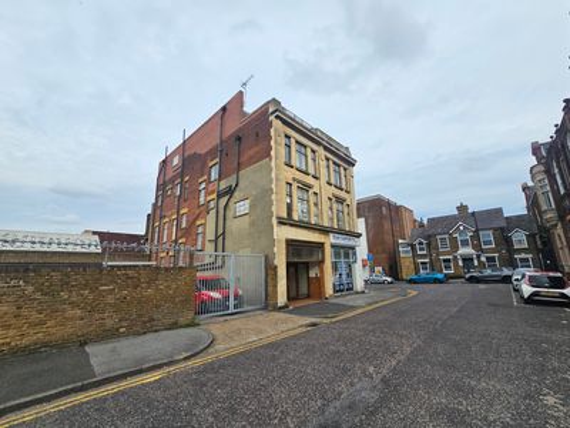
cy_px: 214
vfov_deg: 89.9
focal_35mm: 13
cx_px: 285
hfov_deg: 106.2
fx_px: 214
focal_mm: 2.2
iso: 50
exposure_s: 1/1186
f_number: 2.2
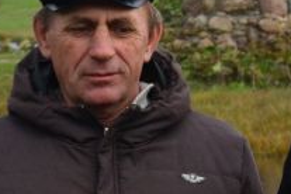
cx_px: 434
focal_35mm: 261
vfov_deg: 5.2
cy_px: -53
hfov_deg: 7.7
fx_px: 2110
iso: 1600
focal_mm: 36
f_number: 9
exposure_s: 1/1000
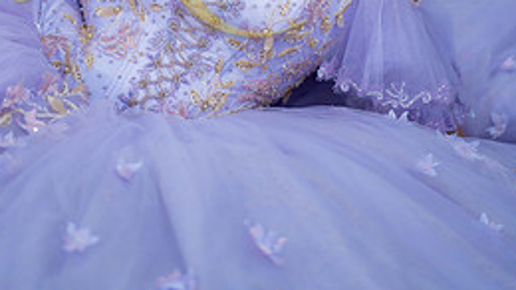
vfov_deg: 7.8
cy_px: -107
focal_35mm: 154
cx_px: 224
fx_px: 2106
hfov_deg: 14.0
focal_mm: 85
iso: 125
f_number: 1.8
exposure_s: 1/2000
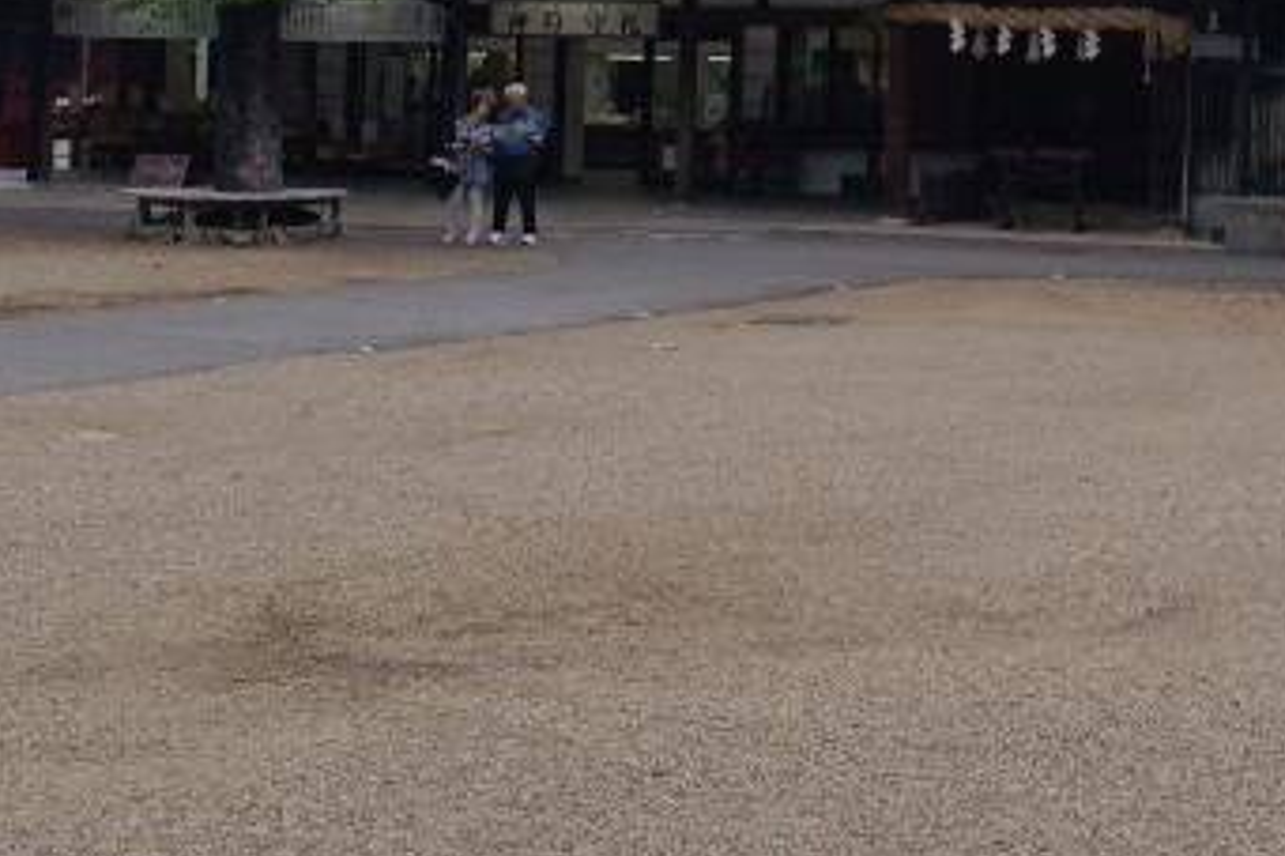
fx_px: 2676
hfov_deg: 26.4
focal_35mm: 75
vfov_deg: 17.7
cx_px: 1070
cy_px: -26
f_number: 1.65
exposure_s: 1/258
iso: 50
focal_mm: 6.14
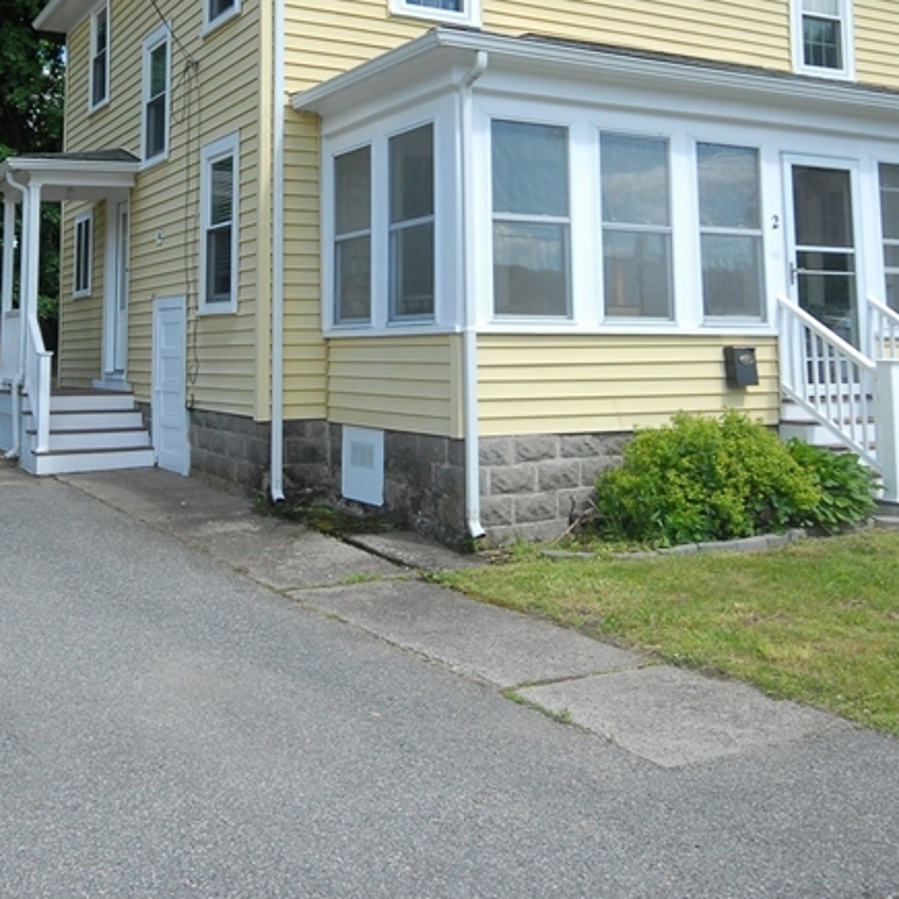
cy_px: 229
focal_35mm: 39
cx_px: 361
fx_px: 1146
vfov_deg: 41.6
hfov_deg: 42.6
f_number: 10
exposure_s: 1/100
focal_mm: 13
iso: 200
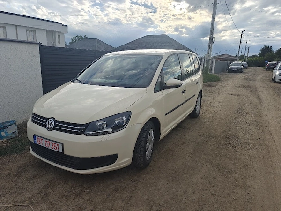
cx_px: 140
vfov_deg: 58.9
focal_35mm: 23
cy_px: 106
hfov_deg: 73.9
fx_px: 187
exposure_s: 1/1111
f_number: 1.6
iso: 50
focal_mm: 6.06
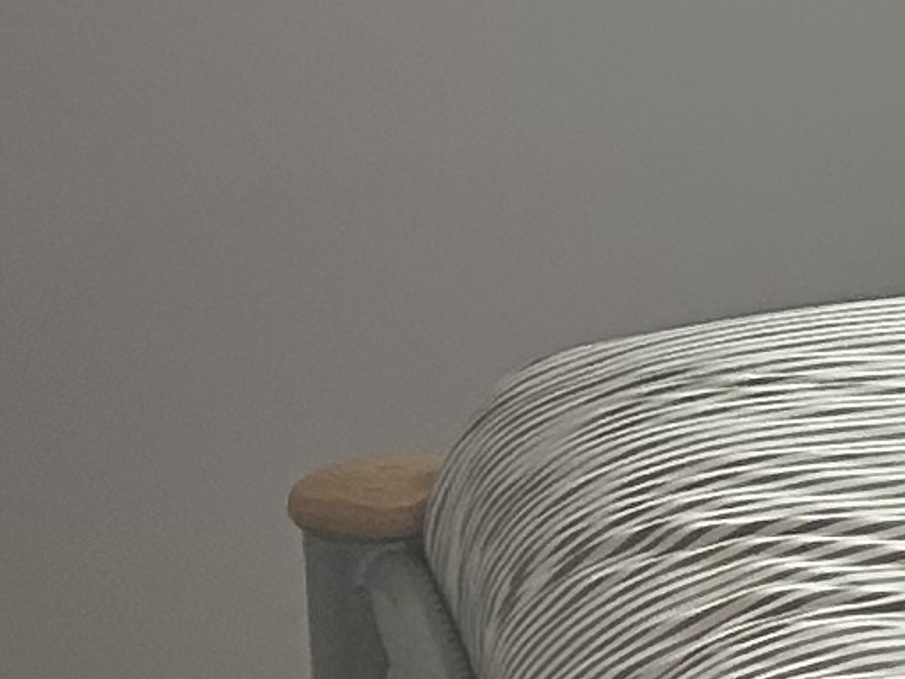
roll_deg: -1.3
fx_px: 5387
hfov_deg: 7.5
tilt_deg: -11.2
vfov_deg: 7.2
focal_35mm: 206
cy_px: 39
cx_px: 3286
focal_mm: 5.7
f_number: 1.5
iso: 64
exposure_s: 1/121
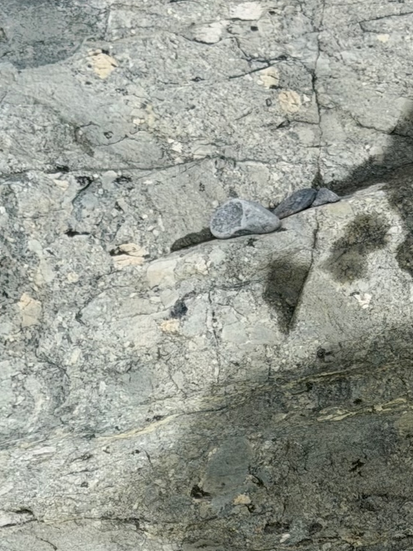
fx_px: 2560
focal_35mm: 161
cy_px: 731
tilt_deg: -46.0
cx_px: 402
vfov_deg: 11.9
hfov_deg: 9.2
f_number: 1.78
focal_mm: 6.76
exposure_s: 1/7143
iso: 64
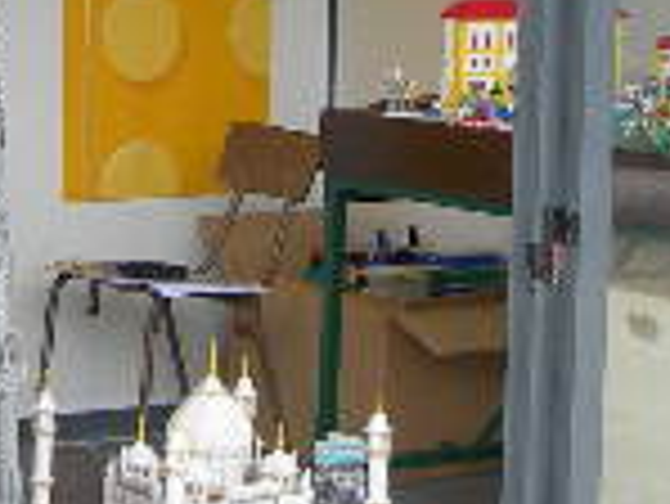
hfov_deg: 12.0
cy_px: 9
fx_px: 3157
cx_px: 81
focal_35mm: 163
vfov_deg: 9.1
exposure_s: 1/144
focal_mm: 7.8
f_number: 2.8
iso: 50
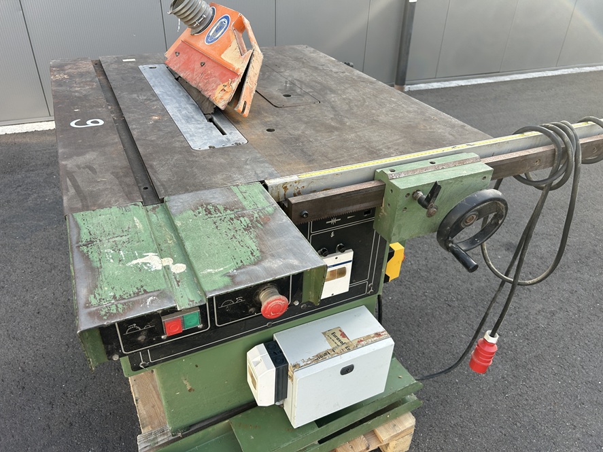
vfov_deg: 53.1
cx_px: 302
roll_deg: -2.1
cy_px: 226
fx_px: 453
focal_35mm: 26
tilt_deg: -32.4
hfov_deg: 67.3
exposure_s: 1/486
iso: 50
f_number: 1.5
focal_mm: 5.7
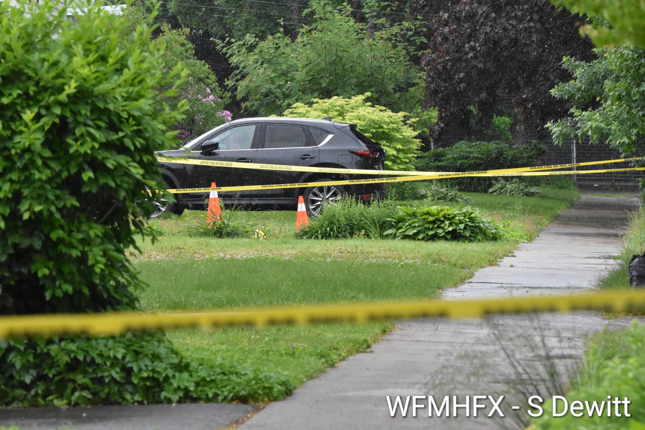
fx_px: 4972
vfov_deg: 5.0
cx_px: 322
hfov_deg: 7.4
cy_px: 215
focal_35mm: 278
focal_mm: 185
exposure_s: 1/500
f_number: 9
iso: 2500
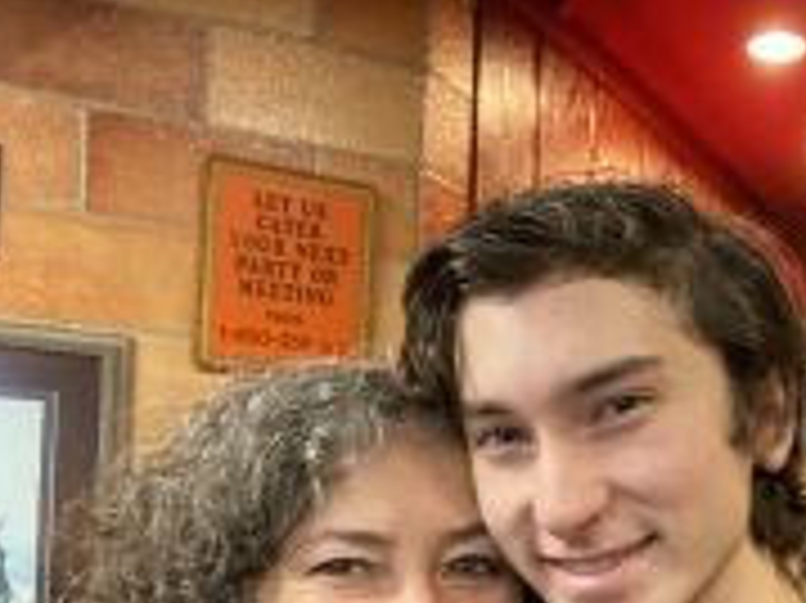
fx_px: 1094
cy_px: 540
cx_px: 653
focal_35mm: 47
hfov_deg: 38.8
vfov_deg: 29.6
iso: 400
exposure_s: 1/40
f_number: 2.2
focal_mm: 2.71
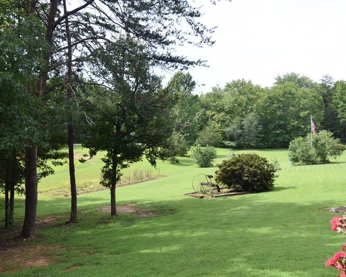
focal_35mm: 56
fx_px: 573
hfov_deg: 33.5
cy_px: 143
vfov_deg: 27.1
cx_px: 152
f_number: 9
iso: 200
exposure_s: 1/320
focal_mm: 24
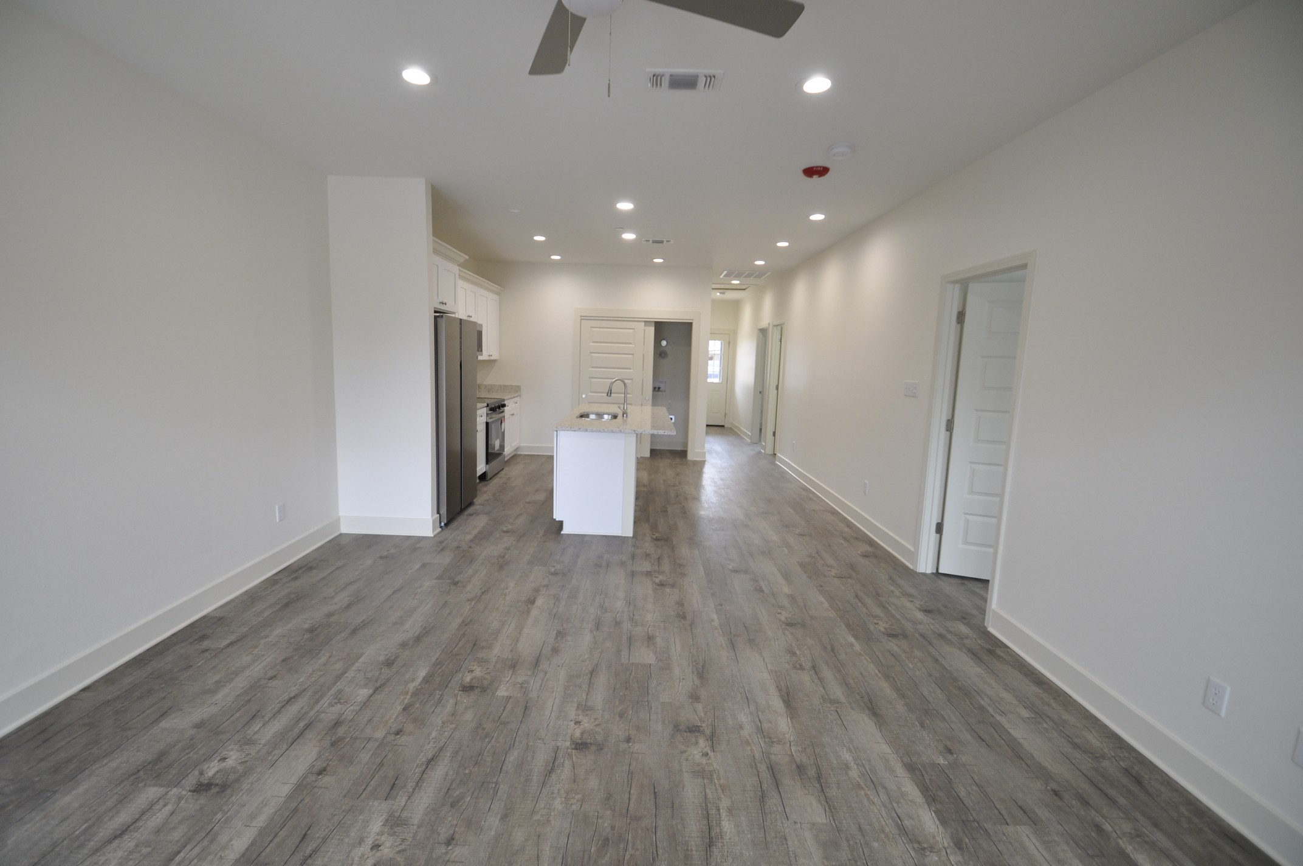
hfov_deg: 100.5
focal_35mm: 15
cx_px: 652
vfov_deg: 77.2
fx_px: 542
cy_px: 433
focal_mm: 10
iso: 400
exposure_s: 1/60
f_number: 4
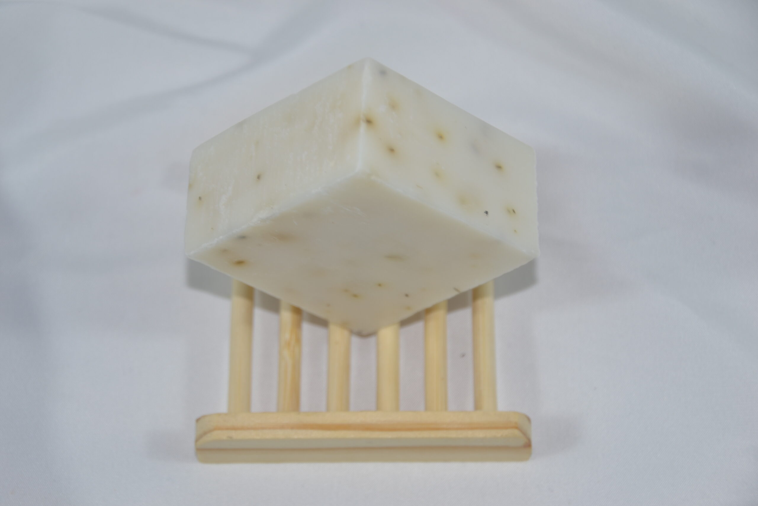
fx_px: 2053
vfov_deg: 14.0
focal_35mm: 98
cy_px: 253
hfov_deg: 20.9
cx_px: 379
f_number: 6.3
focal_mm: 65
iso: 100
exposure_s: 1/60
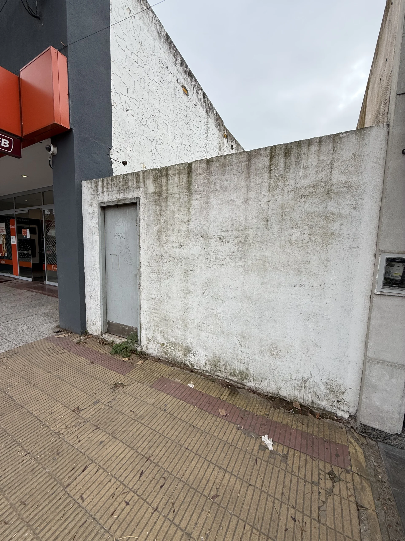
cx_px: 202
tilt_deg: -5.4
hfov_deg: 85.7
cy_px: 270
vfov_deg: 102.1
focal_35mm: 14
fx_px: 218
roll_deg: -1.7
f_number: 2.2
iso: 50
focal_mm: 2.22
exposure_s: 1/596
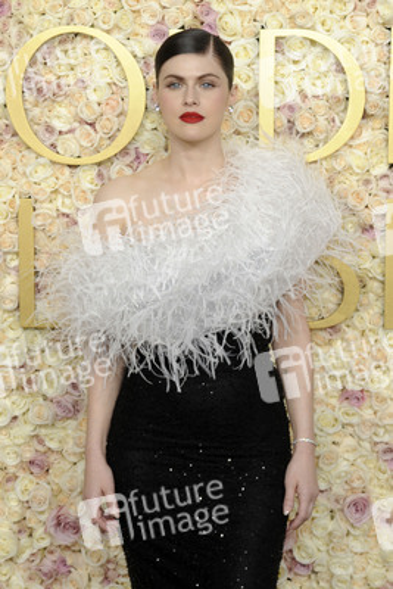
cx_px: 196
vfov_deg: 18.3
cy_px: 294
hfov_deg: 12.2
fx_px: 1832
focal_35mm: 112
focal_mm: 112
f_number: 14
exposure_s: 1/250
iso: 1000
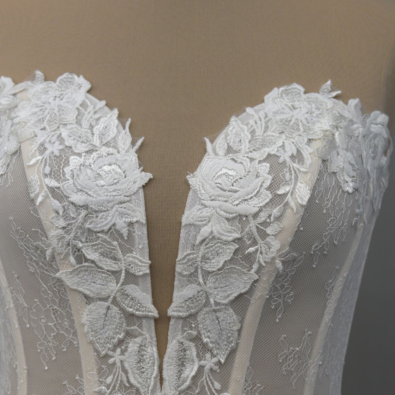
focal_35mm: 68
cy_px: 182
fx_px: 873
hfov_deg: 25.5
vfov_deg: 25.5
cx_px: 196
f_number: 4.5
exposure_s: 1/80
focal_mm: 35
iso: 400
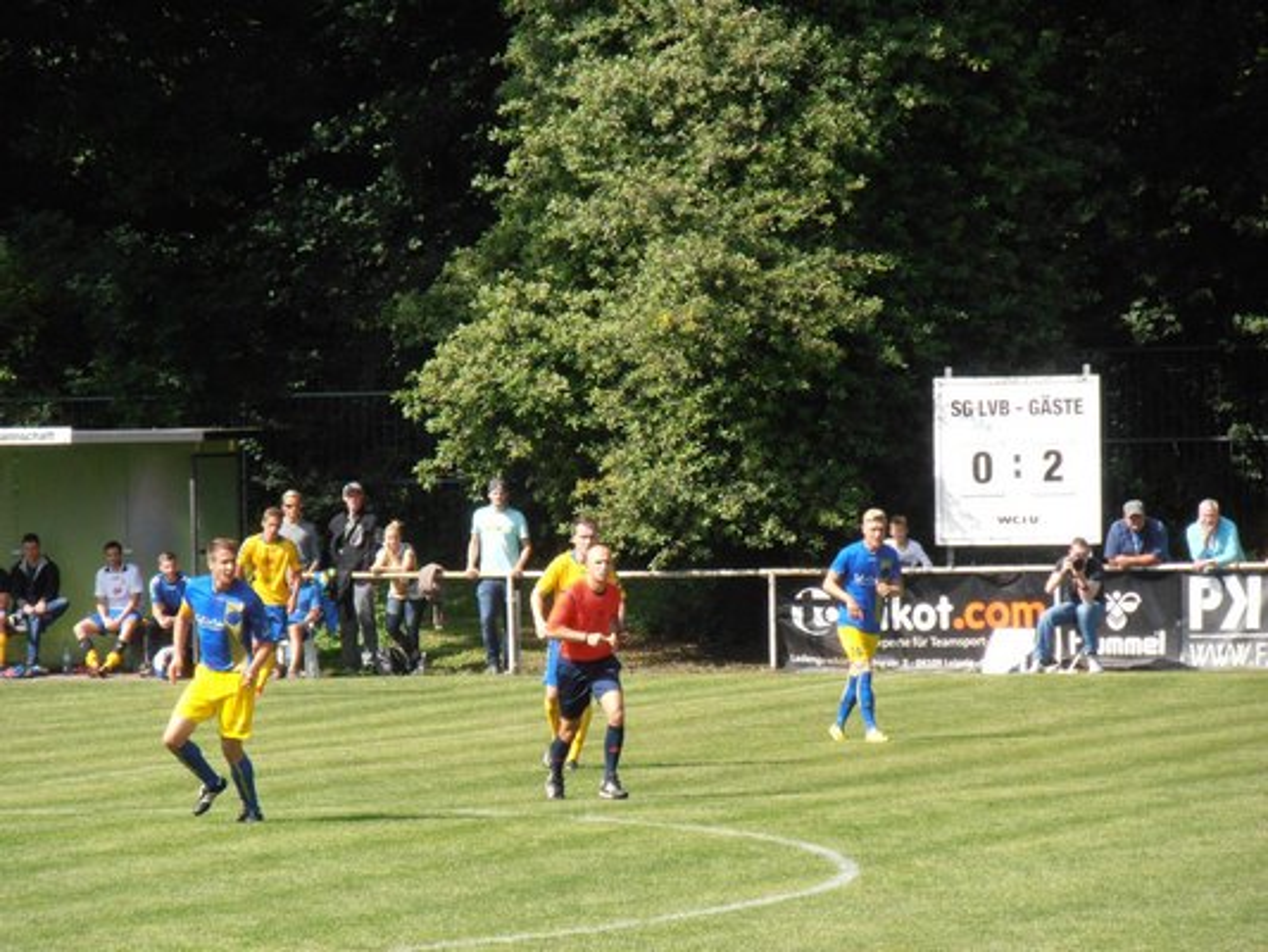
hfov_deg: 8.2
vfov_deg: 6.2
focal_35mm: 240
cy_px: 476
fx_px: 8793
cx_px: 634
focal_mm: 42.54
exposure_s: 1/500
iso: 200
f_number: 5.7
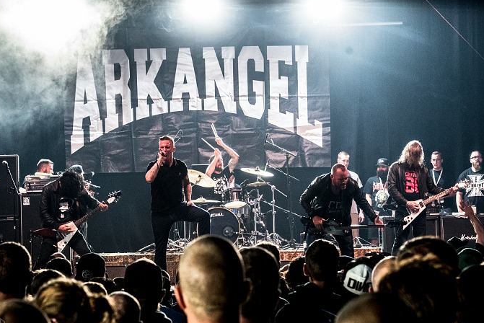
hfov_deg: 13.9
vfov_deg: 9.3
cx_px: 244
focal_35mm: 148
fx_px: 1991
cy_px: 167
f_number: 8
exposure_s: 1/100
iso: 3200
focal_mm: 92
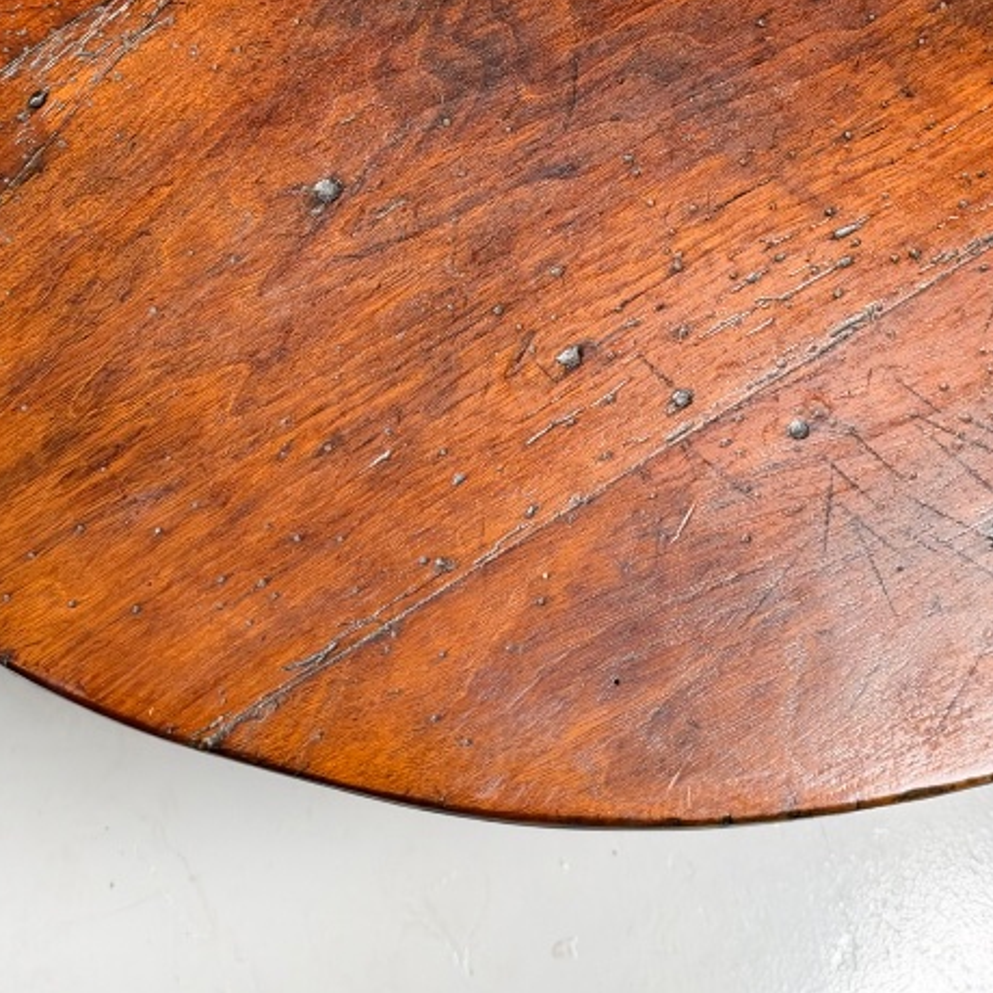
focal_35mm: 74
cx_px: 582
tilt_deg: -64.9
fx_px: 2402
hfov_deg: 23.3
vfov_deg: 21.9
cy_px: -147
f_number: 1.48
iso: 200
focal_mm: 6.93
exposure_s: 1/54
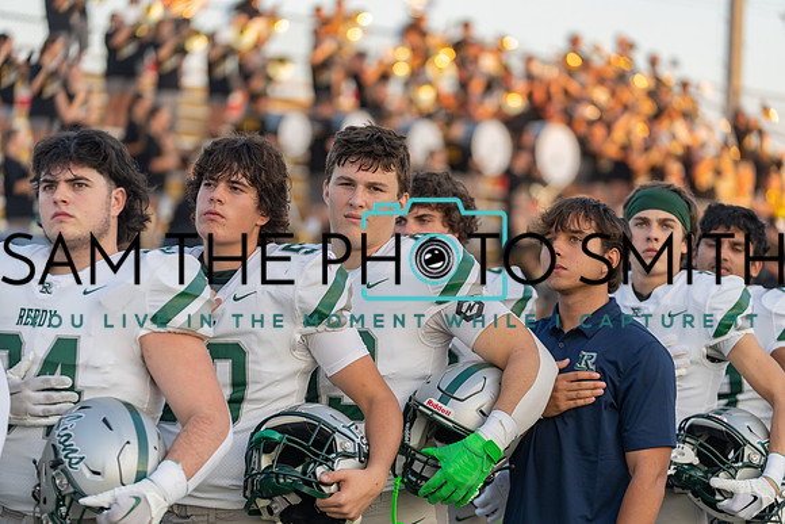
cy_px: 262
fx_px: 2661
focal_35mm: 122
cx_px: 392
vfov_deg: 11.2
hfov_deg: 16.8
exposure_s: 1/320
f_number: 2.8
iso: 200
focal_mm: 122
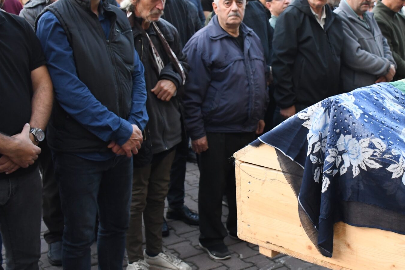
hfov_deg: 38.1
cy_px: 80
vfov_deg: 26.3
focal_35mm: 51
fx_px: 574
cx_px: 292
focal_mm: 18
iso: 1600
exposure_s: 1/800
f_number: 3.5
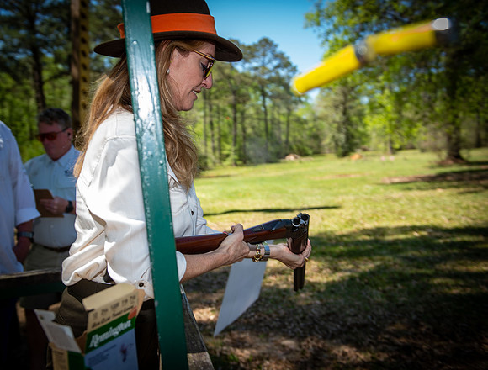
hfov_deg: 52.3
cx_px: 209
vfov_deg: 41.0
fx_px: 495
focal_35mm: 35
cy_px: 185
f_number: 3.5
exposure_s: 1/250
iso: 50
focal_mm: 32
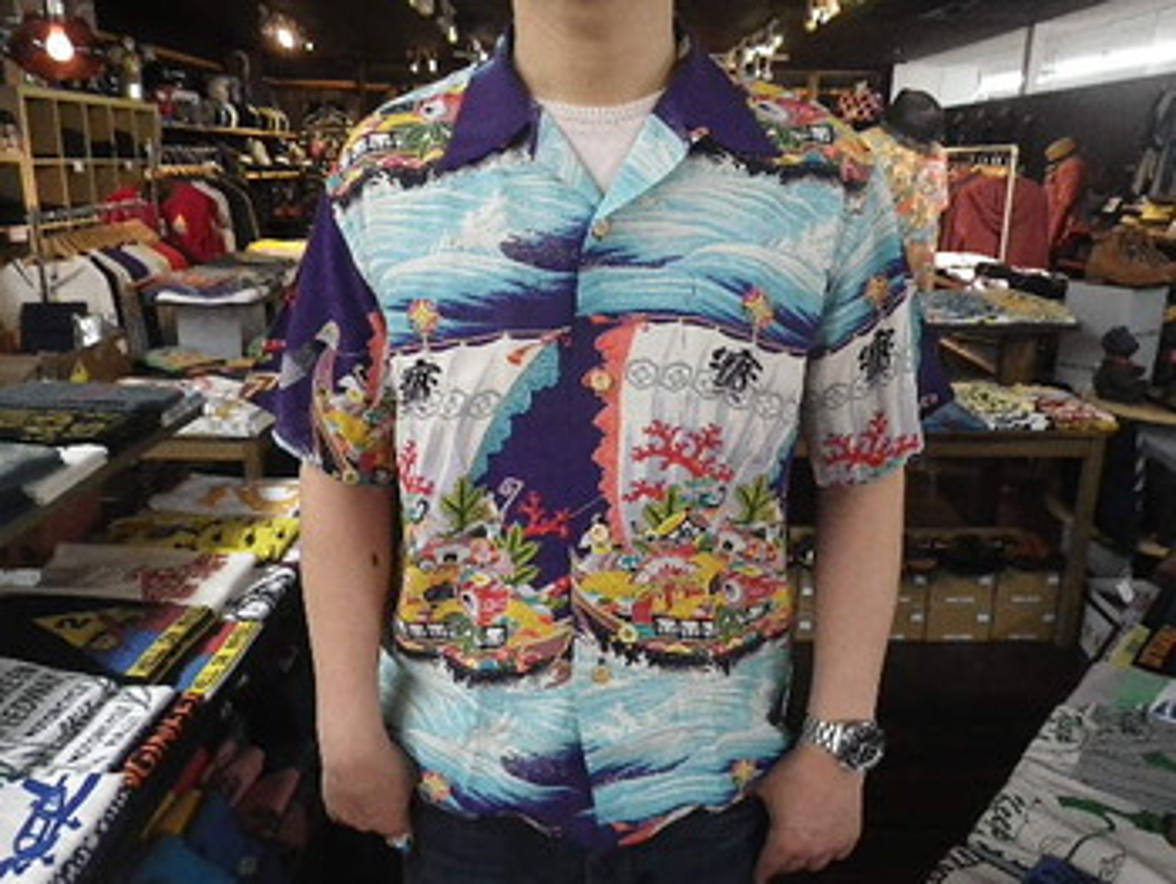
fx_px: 952
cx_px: 588
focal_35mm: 28
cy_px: 442
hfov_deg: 63.4
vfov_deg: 49.8
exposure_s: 1/50
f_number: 3.5
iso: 500
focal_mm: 5
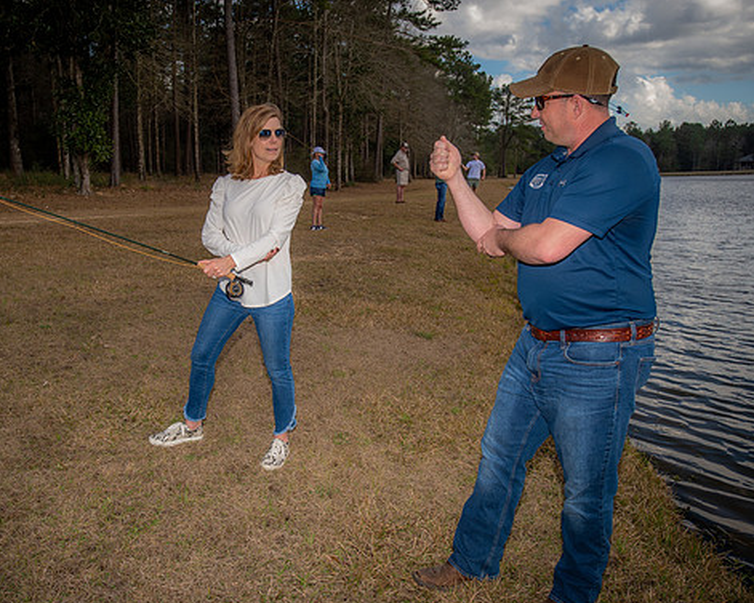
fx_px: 670
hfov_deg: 58.4
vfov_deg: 48.5
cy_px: 305
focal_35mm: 30
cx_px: 311
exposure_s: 1/200
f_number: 5
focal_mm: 26
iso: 100
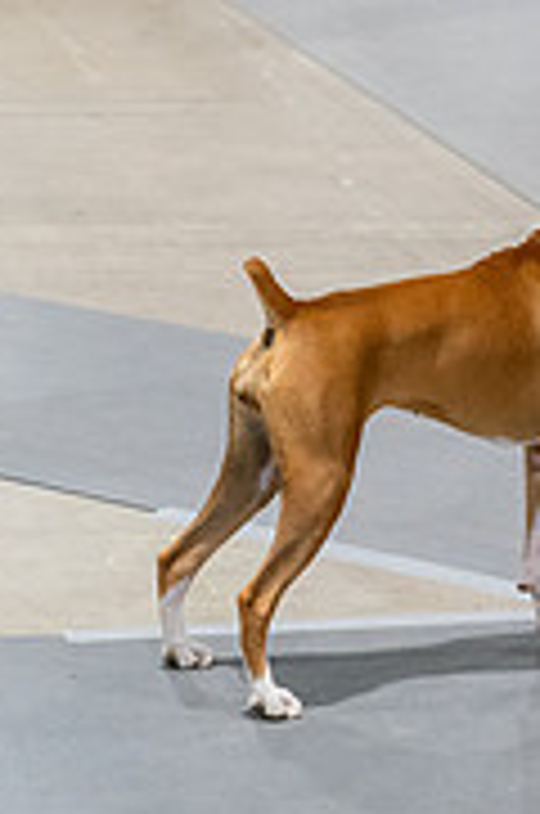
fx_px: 3998
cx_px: 572
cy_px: 112
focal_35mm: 177
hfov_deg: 7.7
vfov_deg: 11.6
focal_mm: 71
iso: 6400
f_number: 3.5
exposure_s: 1/250
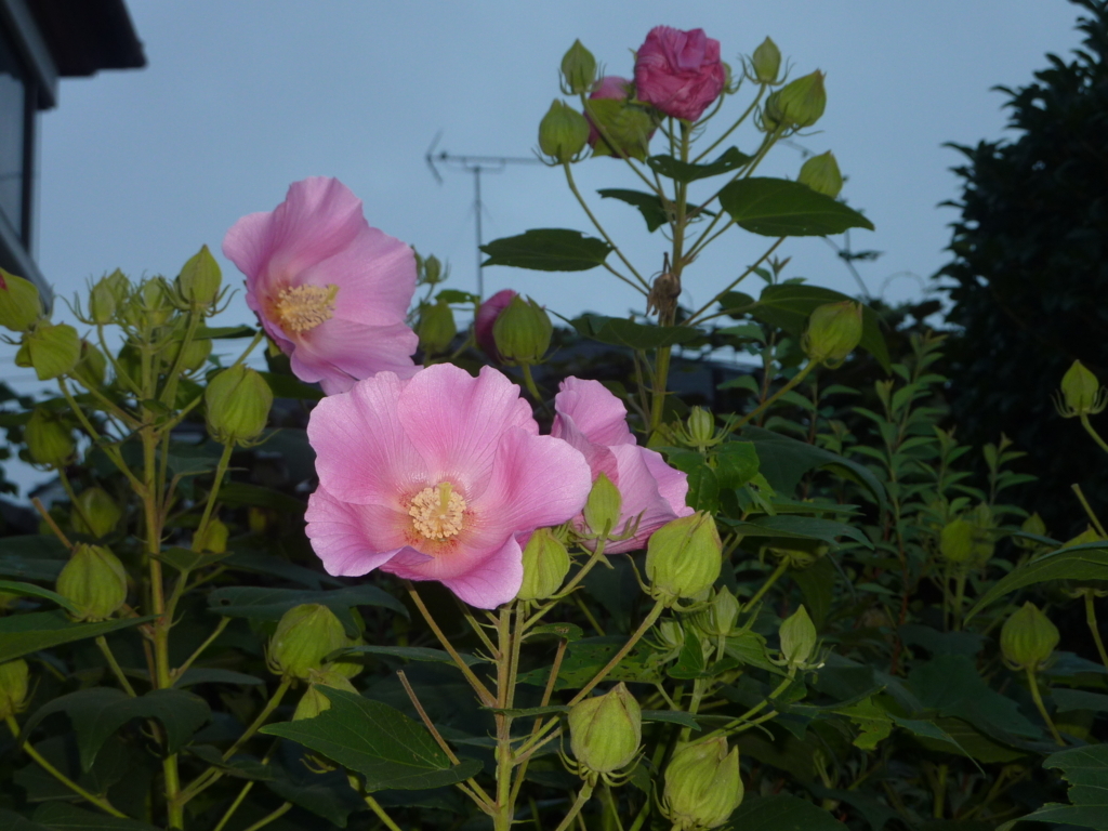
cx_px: 554
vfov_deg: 21.9
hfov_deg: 29.0
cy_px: 416
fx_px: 2145
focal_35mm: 67
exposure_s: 1/30
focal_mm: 11
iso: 100
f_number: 4.1
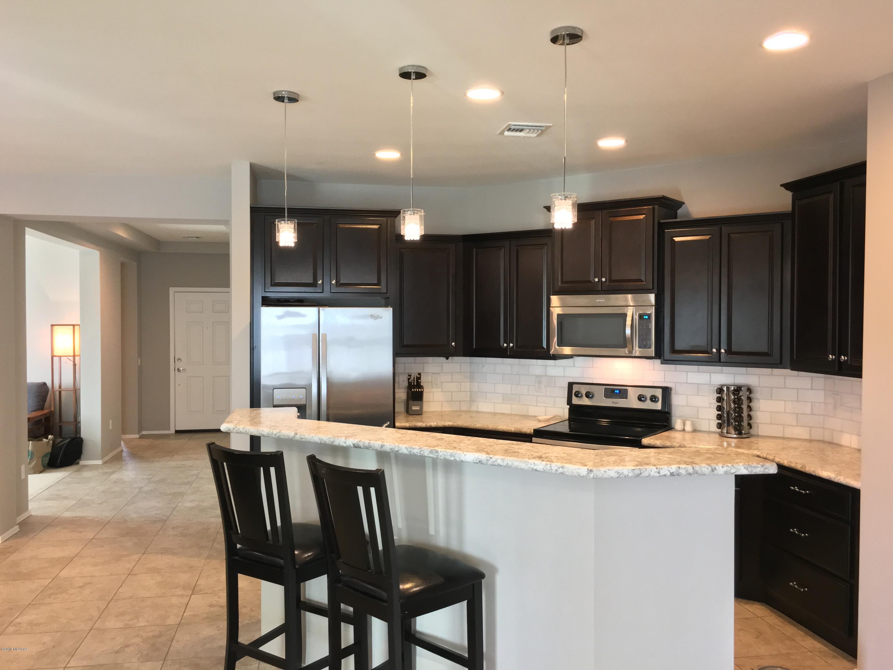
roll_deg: +0.3
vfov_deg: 48.2
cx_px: 446
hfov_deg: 61.7
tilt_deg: -0.5
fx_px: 748
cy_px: 335
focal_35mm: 29
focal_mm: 4.15
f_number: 2.2
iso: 160
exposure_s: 1/30
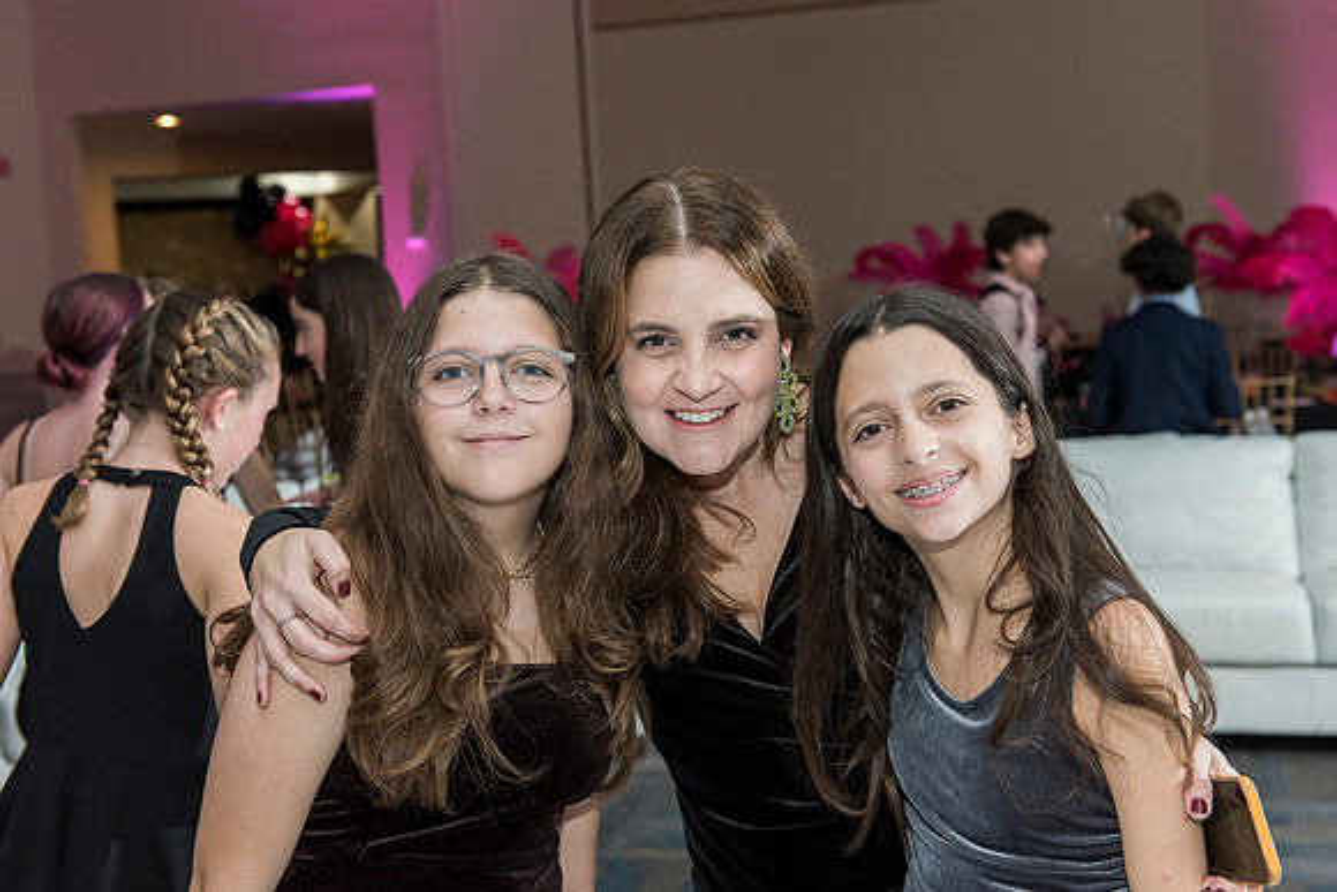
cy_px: 446
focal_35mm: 48
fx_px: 1783
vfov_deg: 28.1
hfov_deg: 41.1
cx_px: 668
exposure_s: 1/100
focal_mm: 48
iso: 1000
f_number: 4.5
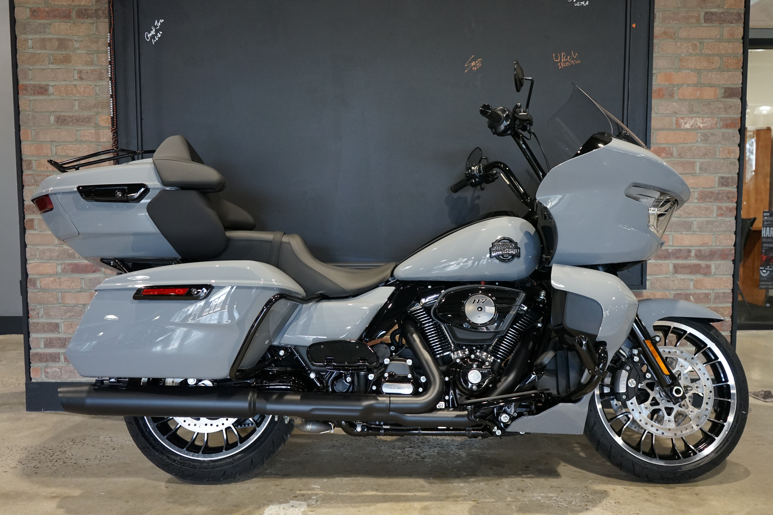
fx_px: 666
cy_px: 258
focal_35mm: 31
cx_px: 386
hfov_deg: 60.3
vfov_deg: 42.3
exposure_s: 1/160
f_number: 4
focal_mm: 31
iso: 2000
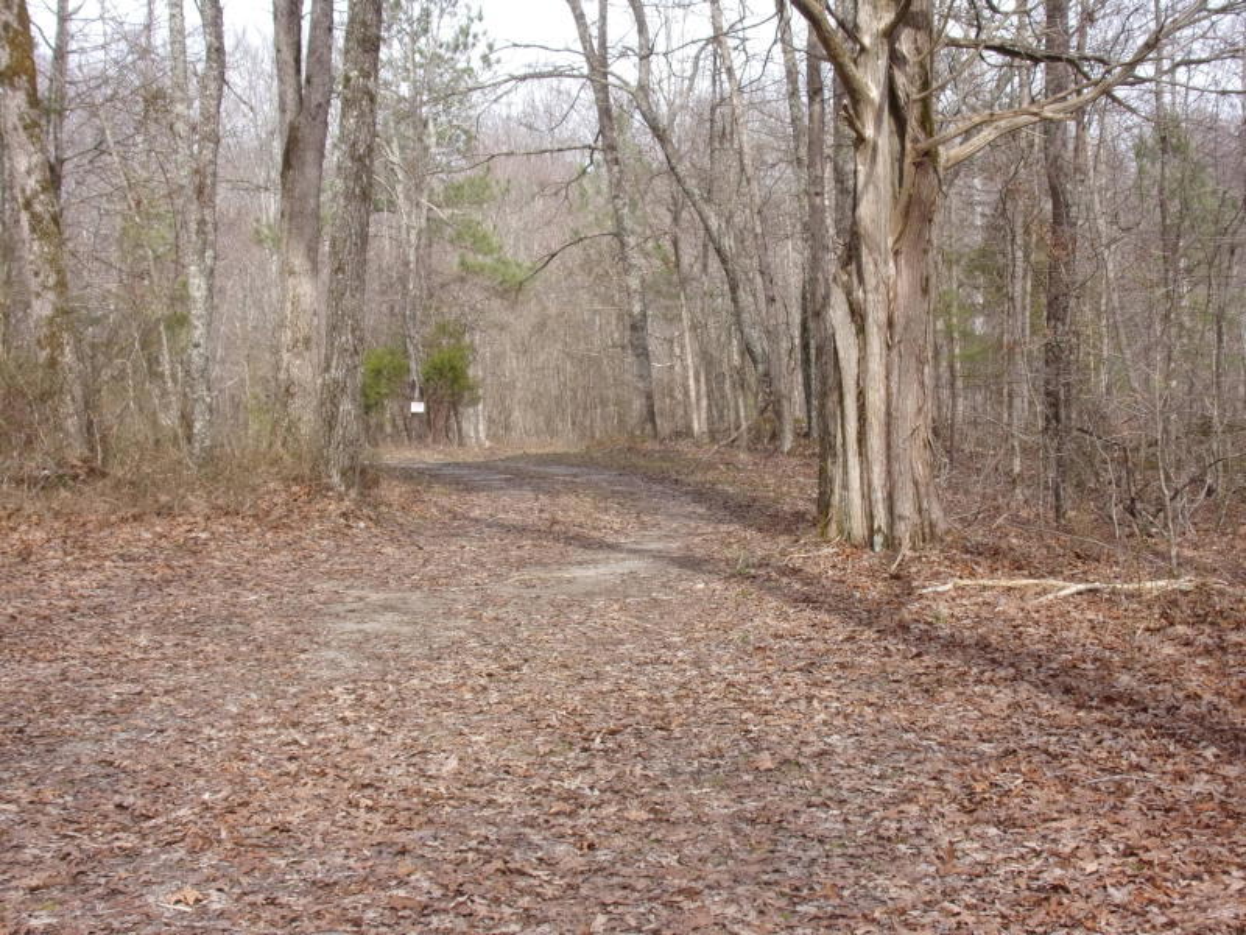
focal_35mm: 46
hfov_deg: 41.2
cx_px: 623
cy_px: 468
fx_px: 1656
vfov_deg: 31.5
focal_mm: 8.3
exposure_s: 1/240
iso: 80
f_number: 4.1
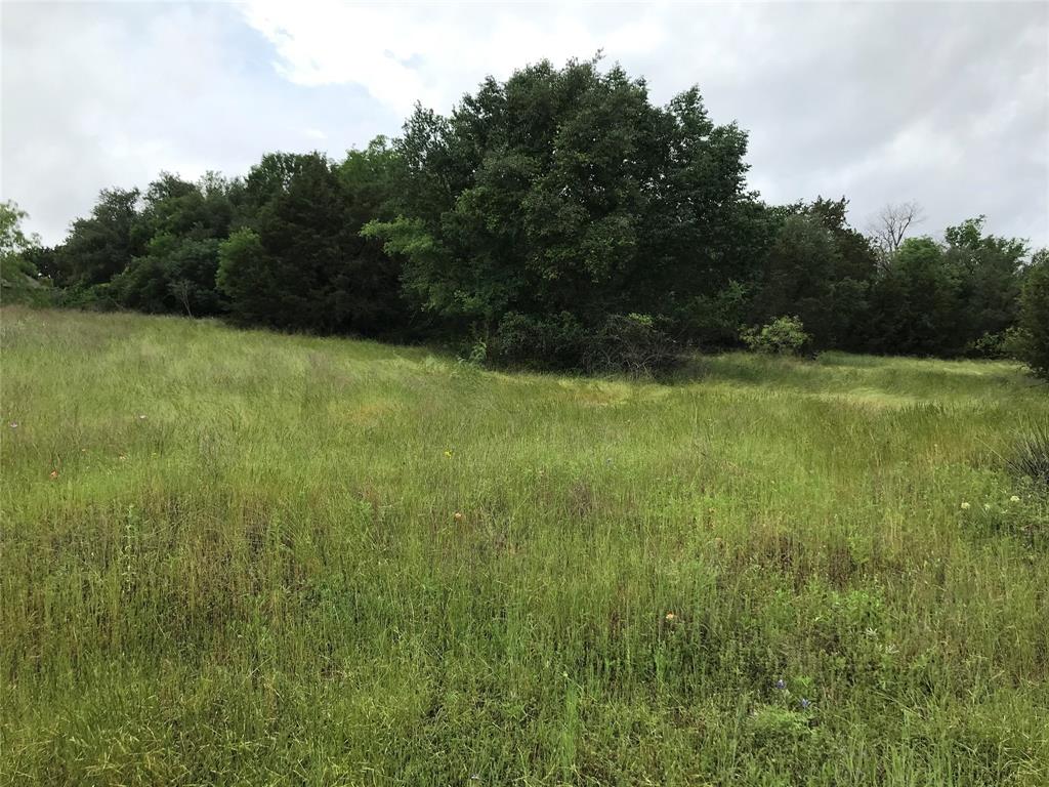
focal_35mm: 28
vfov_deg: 49.7
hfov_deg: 63.4
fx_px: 849
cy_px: 394
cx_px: 524
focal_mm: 3.99
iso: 20
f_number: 1.8
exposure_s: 1/1773
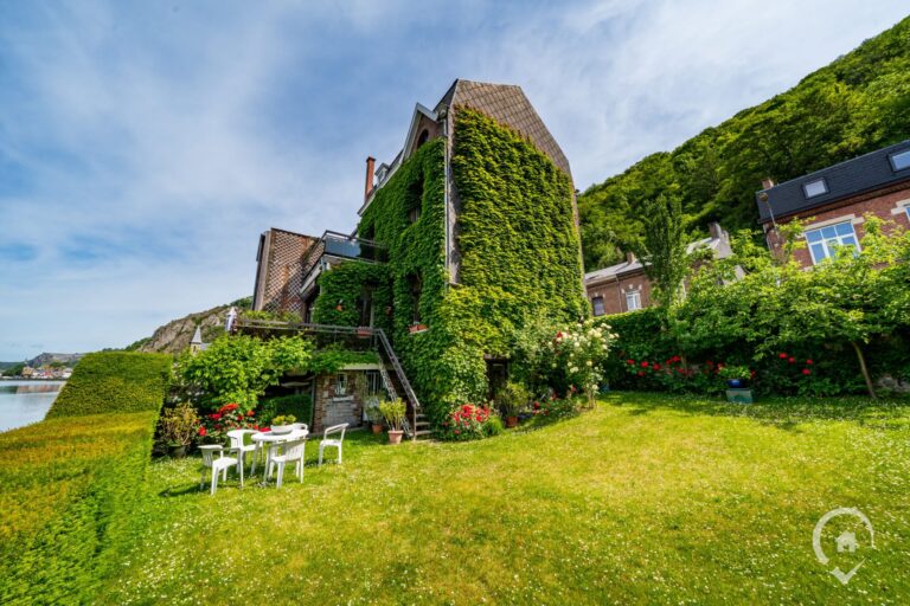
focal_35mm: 12
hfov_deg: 112.6
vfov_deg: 90.0
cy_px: 303
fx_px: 303
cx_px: 455
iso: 100
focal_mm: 12
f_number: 10
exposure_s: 1/125
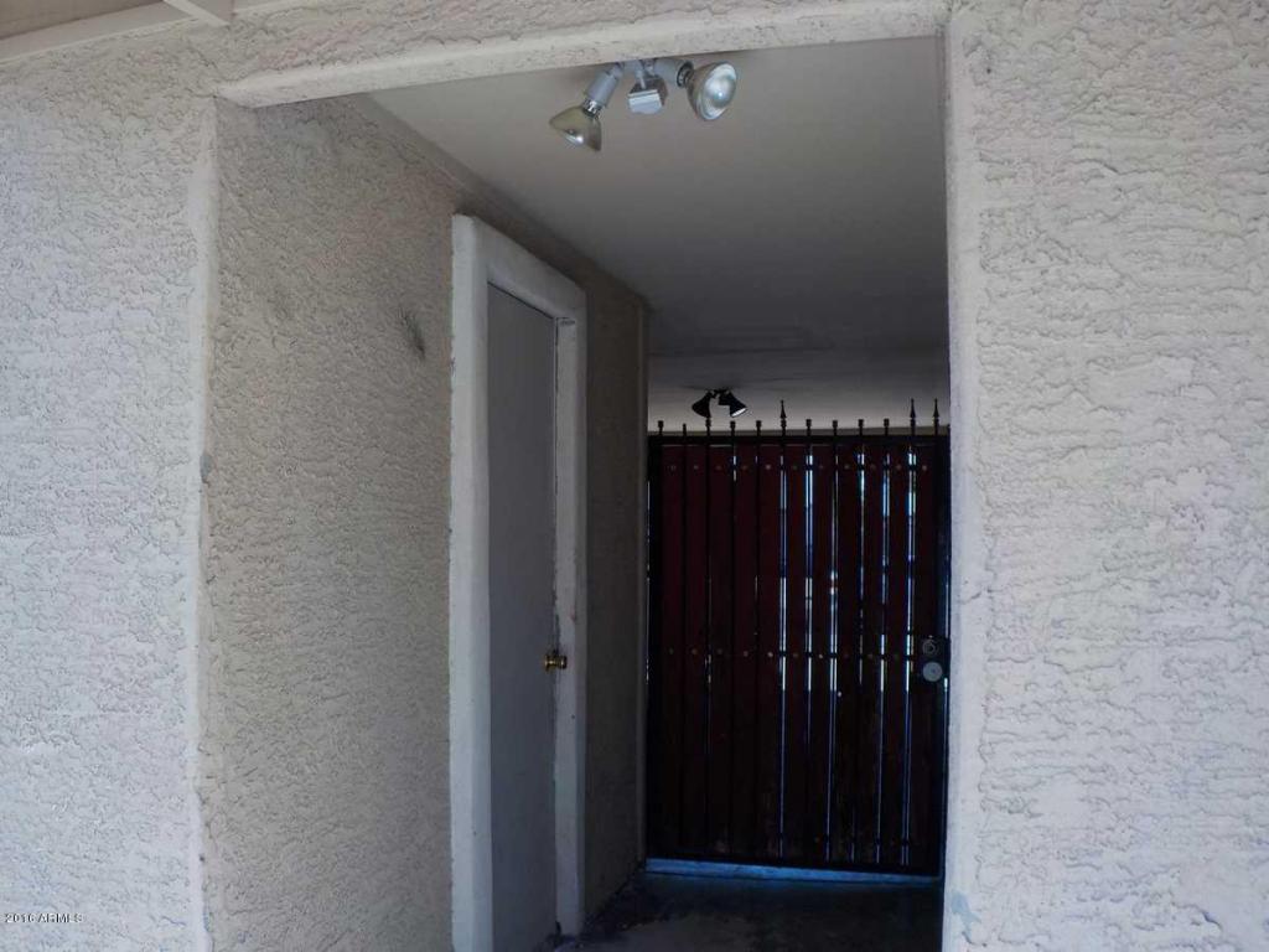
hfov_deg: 60.0
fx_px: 1100
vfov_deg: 46.8
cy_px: 476
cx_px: 634
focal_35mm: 30
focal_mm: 4.1
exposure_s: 1/250
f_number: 3.3
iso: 125
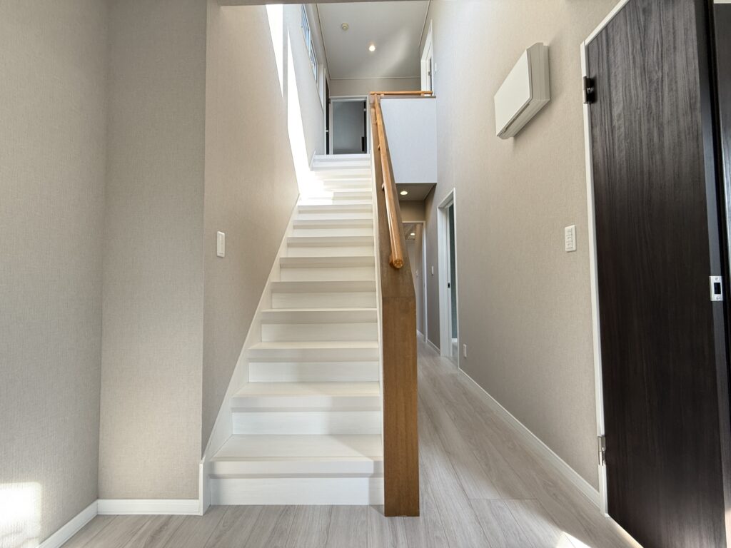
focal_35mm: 14
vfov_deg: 85.7
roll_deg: +0.4
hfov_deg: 102.1
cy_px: 274
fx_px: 296
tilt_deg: +2.9
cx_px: 366
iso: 125
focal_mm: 2.22
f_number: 2.2
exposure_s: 1/99
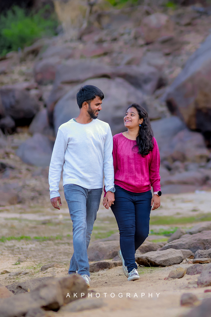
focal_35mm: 85
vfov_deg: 23.9
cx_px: 106
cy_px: 158
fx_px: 747
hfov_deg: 16.1
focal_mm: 85
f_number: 2.5
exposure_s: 1/200
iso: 160
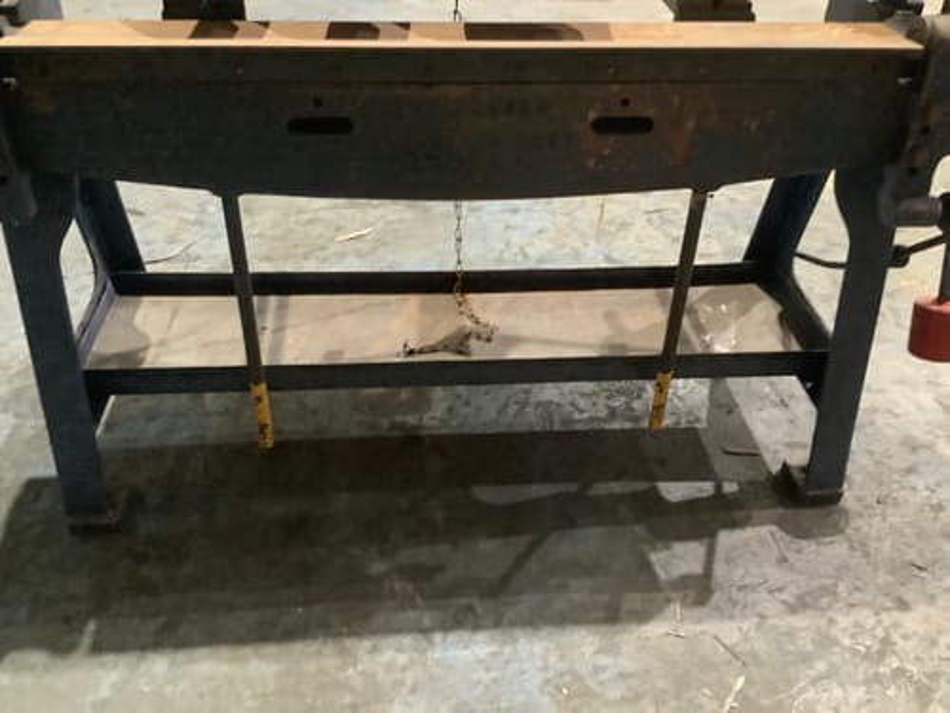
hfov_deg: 58.4
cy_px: 356
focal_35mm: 31
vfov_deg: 45.4
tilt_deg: -37.7
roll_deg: +1.8
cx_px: 475
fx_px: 851
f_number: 2.4
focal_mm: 3.3
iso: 640
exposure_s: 1/20
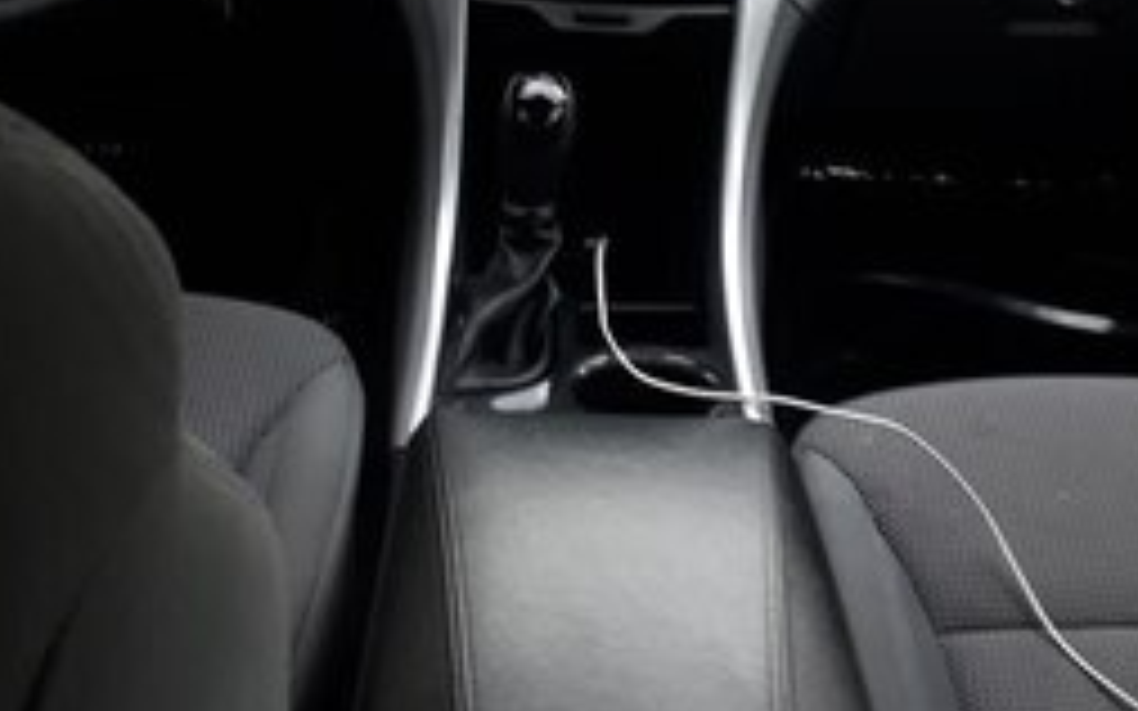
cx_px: 666
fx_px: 1736
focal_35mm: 56
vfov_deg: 21.2
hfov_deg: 36.2
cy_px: -180
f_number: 1.9
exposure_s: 1/33
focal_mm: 3.6
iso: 80
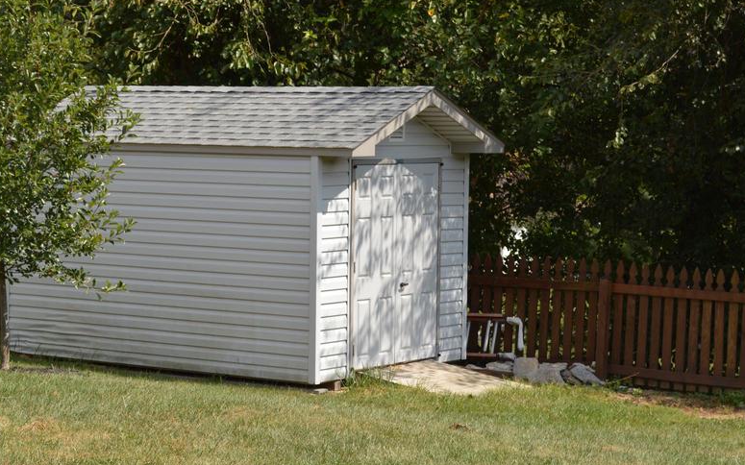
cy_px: 181
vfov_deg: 12.5
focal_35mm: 105
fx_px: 2131
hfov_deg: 19.8
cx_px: 310
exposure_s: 1/200
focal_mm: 52
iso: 100
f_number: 9
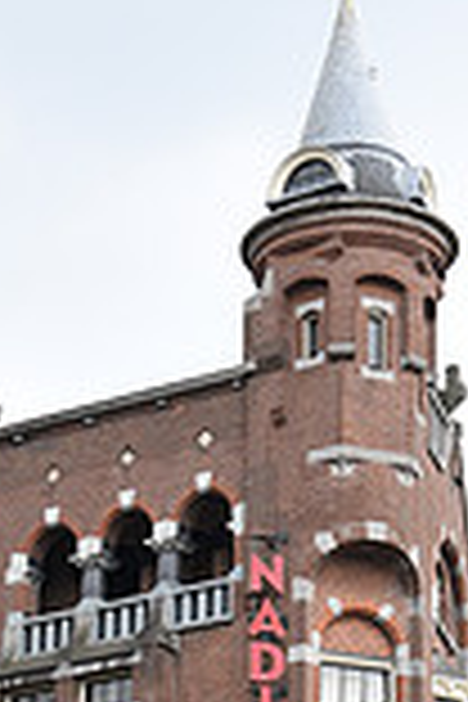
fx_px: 2613
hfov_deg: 10.2
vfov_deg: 14.9
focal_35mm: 134
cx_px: 151
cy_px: 783
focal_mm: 36
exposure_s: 1/125
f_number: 5
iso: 125
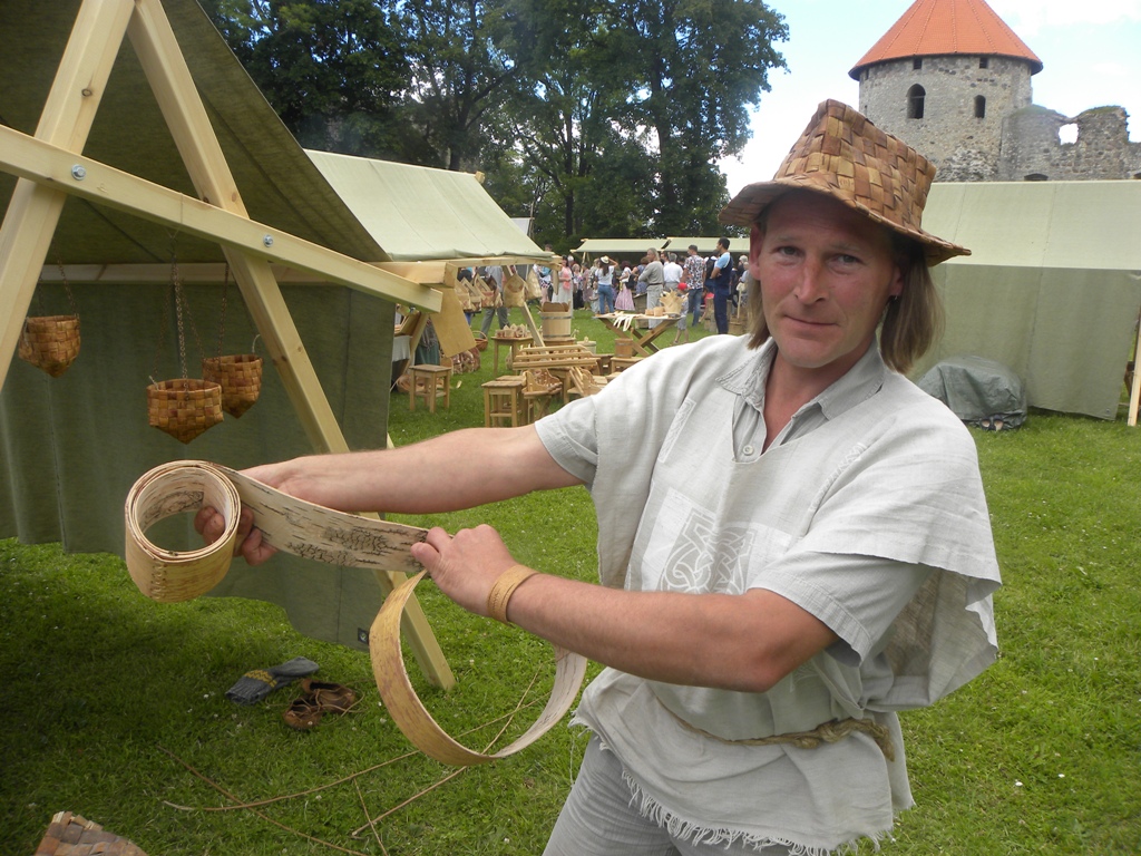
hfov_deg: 67.3
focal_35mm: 26
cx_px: 570
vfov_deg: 53.1
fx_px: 857
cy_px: 428
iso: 64
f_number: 4.5
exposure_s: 1/144
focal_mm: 4.6
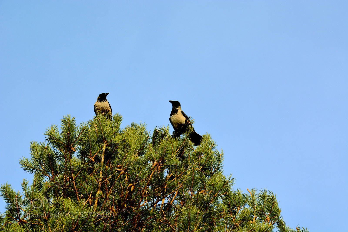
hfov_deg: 9.5
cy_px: 116
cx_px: 174
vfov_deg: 6.3
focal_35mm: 218
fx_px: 2102
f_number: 11
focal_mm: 145
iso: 200
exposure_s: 1/125
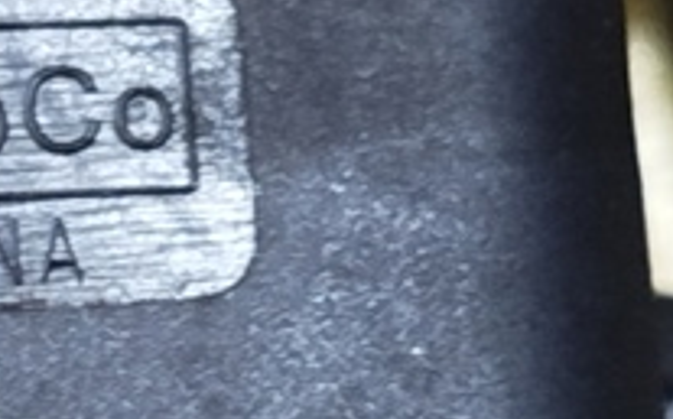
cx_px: -153
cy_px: 302
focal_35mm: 236
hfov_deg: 8.8
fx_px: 4325
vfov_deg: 5.5
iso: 500
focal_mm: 5.31
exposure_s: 1/25
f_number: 1.7
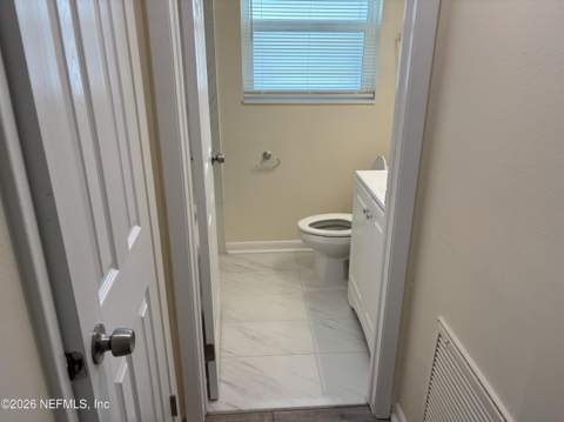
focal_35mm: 26
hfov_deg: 67.4
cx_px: 282
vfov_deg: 53.0
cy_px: 211
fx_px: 423
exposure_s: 1/141
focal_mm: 5.96
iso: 40
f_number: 1.6
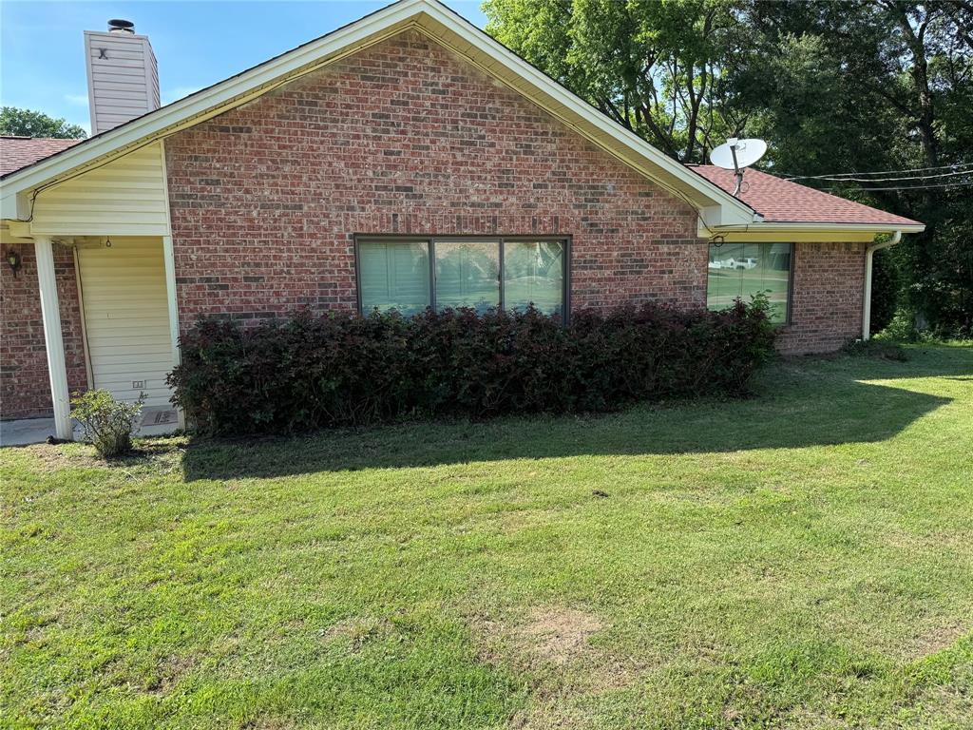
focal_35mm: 24
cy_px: 365
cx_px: 486
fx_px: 675
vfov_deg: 56.8
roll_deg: +0.7
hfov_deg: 71.6
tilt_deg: -8.6
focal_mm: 6.76
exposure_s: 1/1395
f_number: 1.78
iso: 80
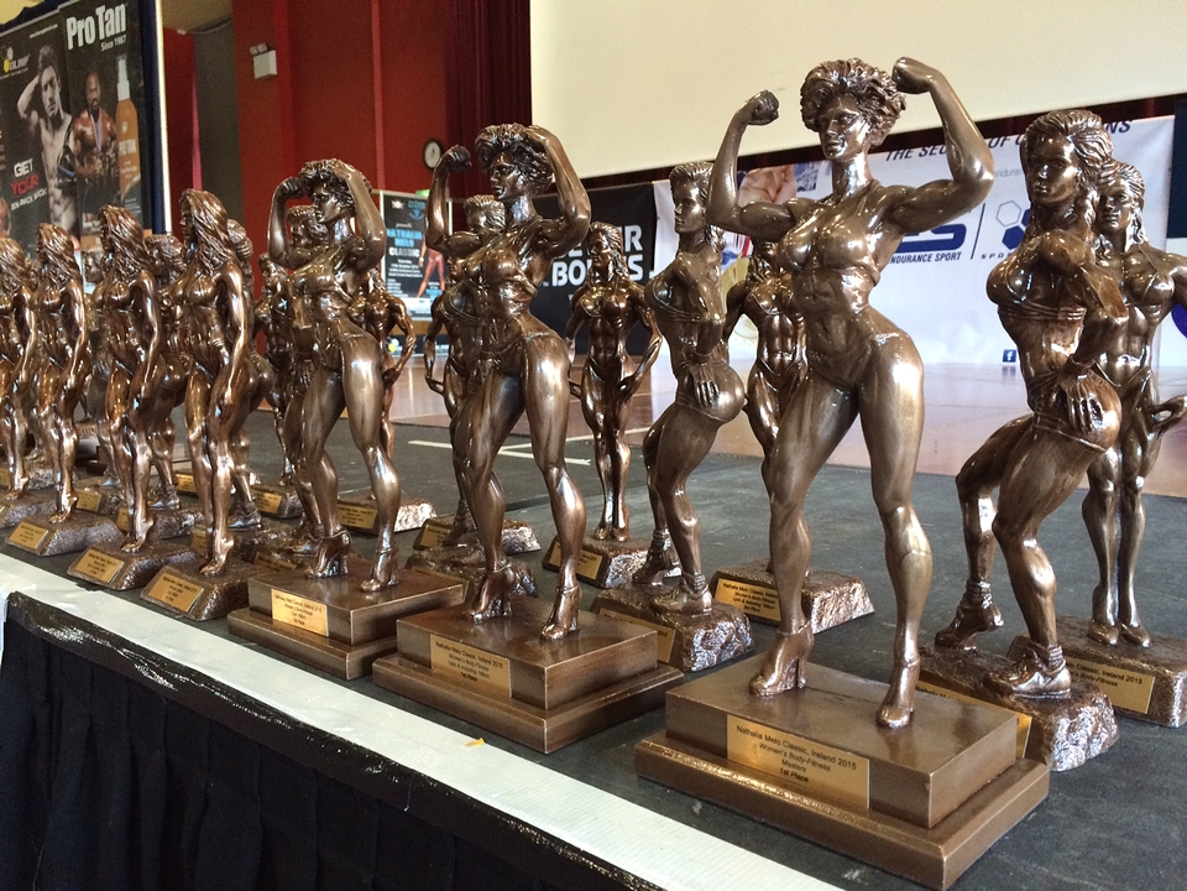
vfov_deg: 48.2
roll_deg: -0.1
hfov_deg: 61.7
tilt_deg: -7.7
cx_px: 594
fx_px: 994
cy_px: 446
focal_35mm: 29
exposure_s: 1/33
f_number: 2.2
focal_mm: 4.15
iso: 250
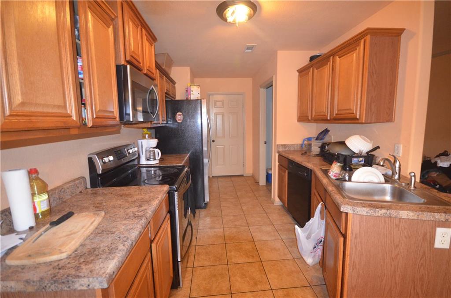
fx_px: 187
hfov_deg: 100.5
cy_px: 149
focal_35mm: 15
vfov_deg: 77.0
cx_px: 226
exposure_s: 1/60
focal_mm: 10
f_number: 4
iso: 3200
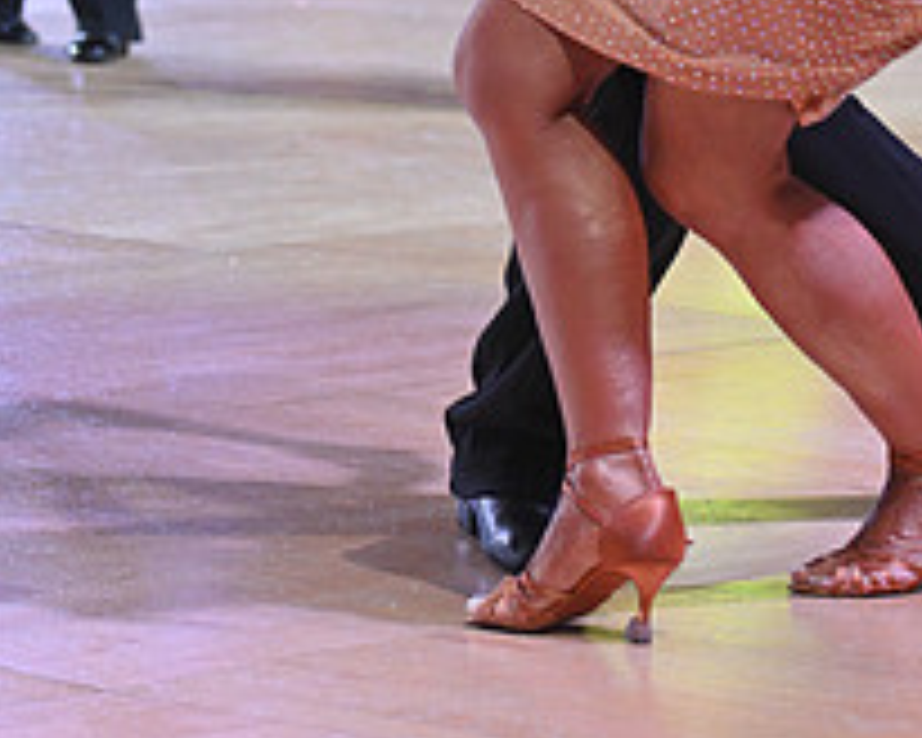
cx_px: 650
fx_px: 6167
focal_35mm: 226
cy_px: -248
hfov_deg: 8.5
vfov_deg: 6.8
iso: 1600
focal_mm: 85
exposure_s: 1/250
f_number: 4
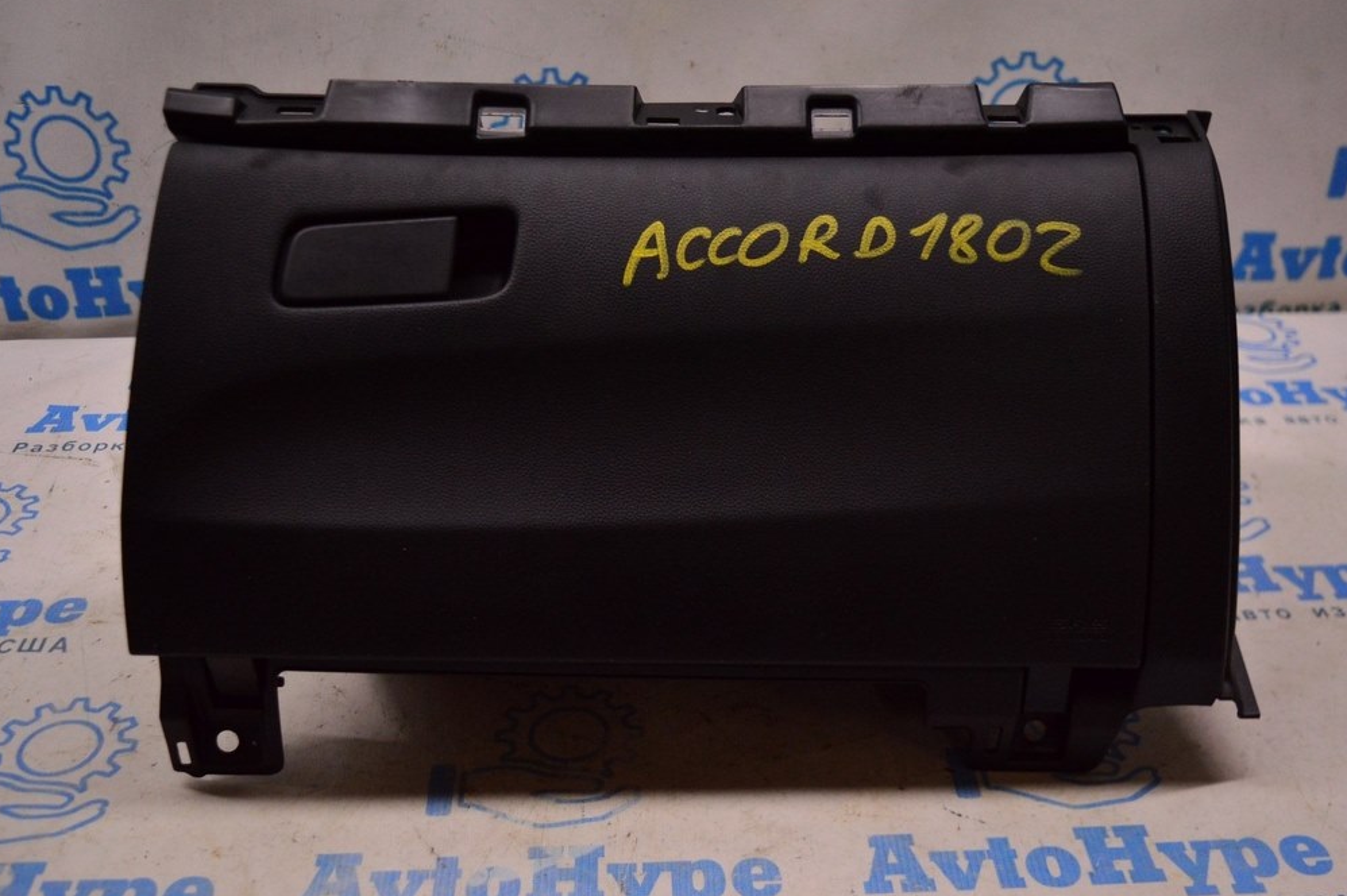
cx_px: 659
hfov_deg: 48.5
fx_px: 1496
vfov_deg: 33.4
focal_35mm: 40
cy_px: 450
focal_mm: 26
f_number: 4
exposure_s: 1/400
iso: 1600
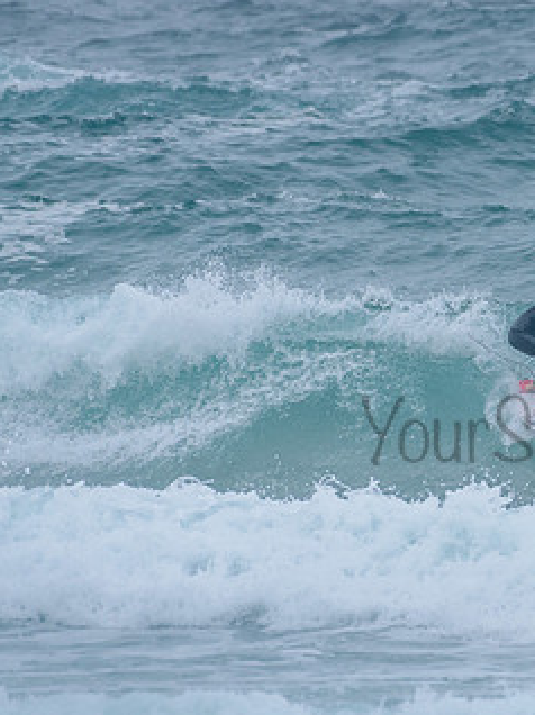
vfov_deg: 1.8
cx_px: 595
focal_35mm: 1076
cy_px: 313
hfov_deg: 1.4
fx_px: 22203
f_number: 5.6
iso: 640
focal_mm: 500
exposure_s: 1/1250
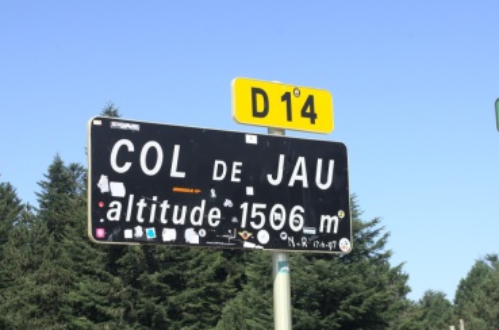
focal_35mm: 90
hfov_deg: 22.8
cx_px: 242
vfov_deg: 15.2
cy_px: 166
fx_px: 1238
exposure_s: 1/125
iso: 125
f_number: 11
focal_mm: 55
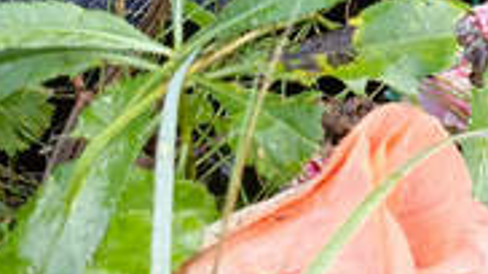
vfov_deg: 8.7
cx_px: 515
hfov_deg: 17.4
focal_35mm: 120
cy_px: -475
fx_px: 1551
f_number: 1.69
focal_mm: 4.76
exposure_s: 1/100
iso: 250
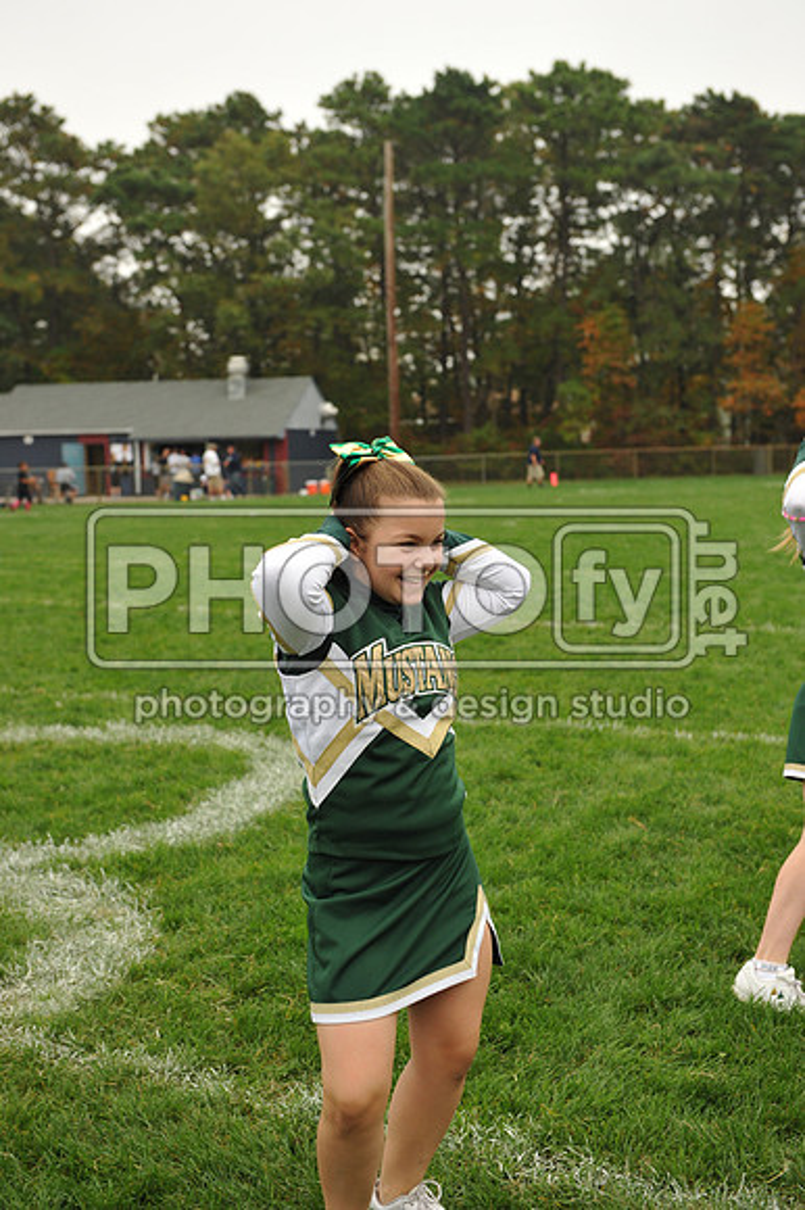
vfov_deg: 36.3
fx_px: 1847
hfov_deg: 24.6
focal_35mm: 55
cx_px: 402
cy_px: 605
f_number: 4
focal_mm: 55
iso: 800
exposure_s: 1/2000
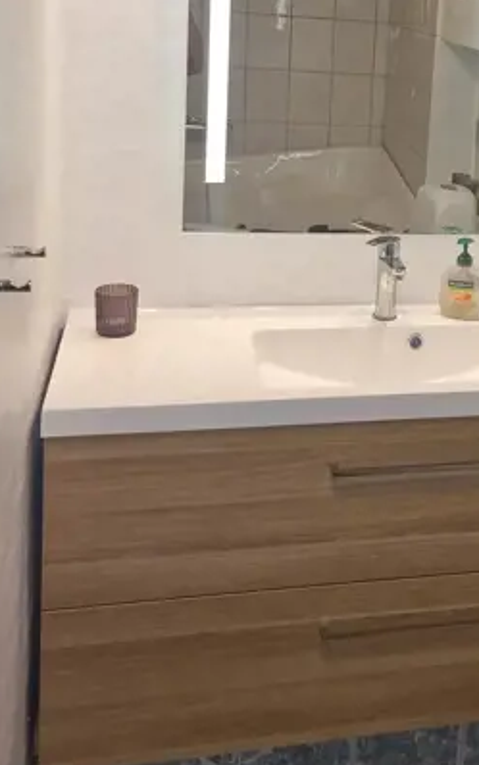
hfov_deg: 25.4
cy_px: 177
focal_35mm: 49
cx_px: 448
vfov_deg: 39.7
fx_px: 1023
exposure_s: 1/100
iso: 160
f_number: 1.8
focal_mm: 6.4
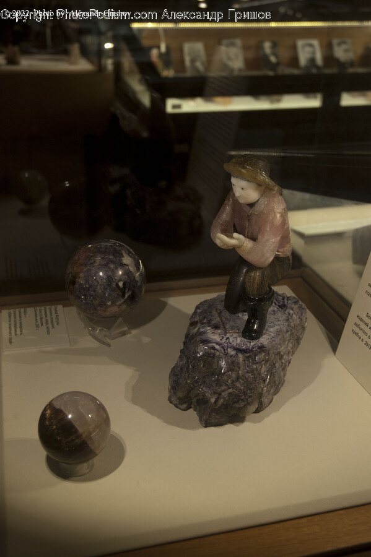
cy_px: 278
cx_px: 186
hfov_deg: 28.9
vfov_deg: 42.3
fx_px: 720
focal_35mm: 46
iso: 200
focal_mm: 31
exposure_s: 1/80
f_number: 4.5
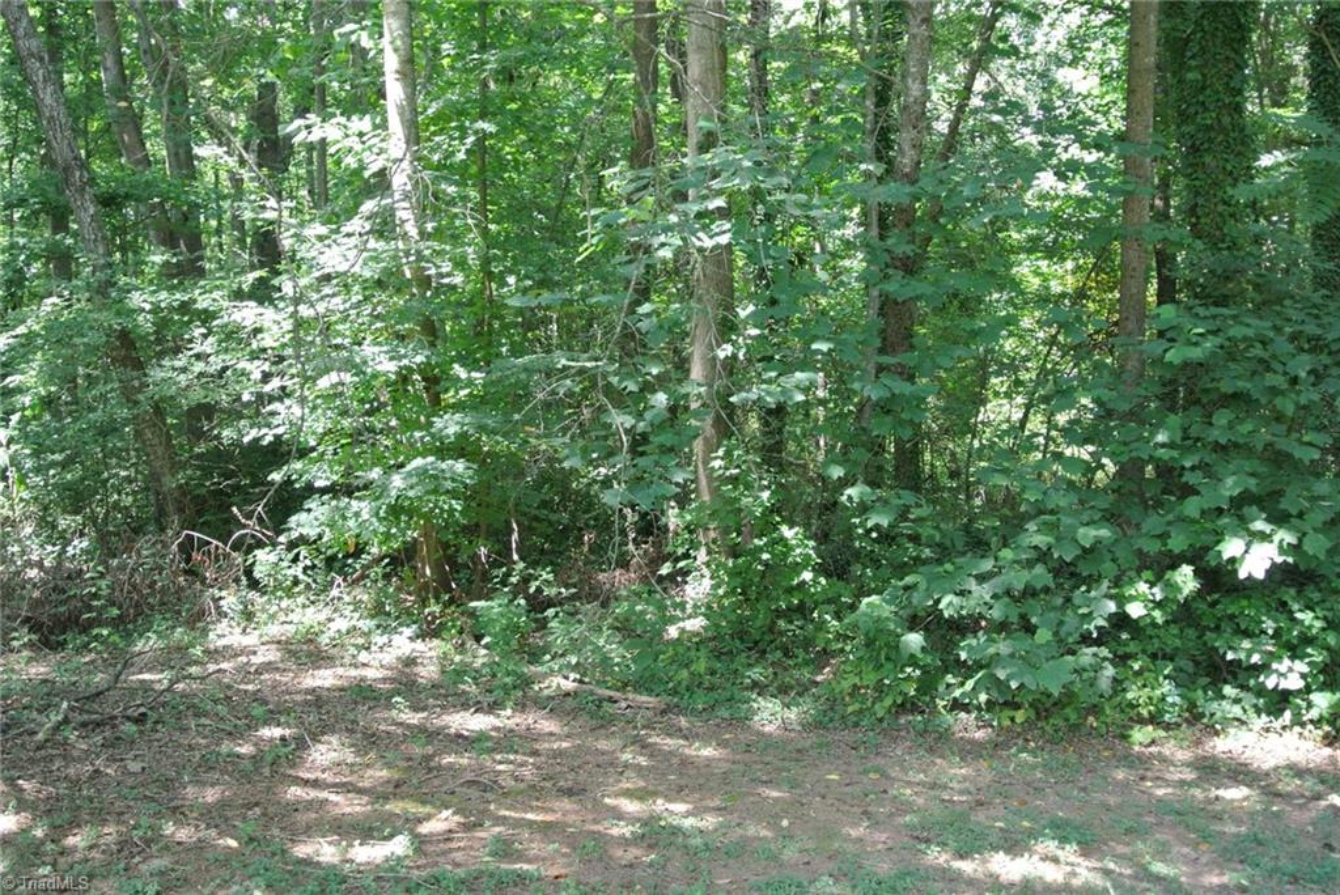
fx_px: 1452
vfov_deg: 34.3
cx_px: 670
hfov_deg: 49.5
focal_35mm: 39
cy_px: 448
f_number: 4
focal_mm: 14.5
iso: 360
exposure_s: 1/60
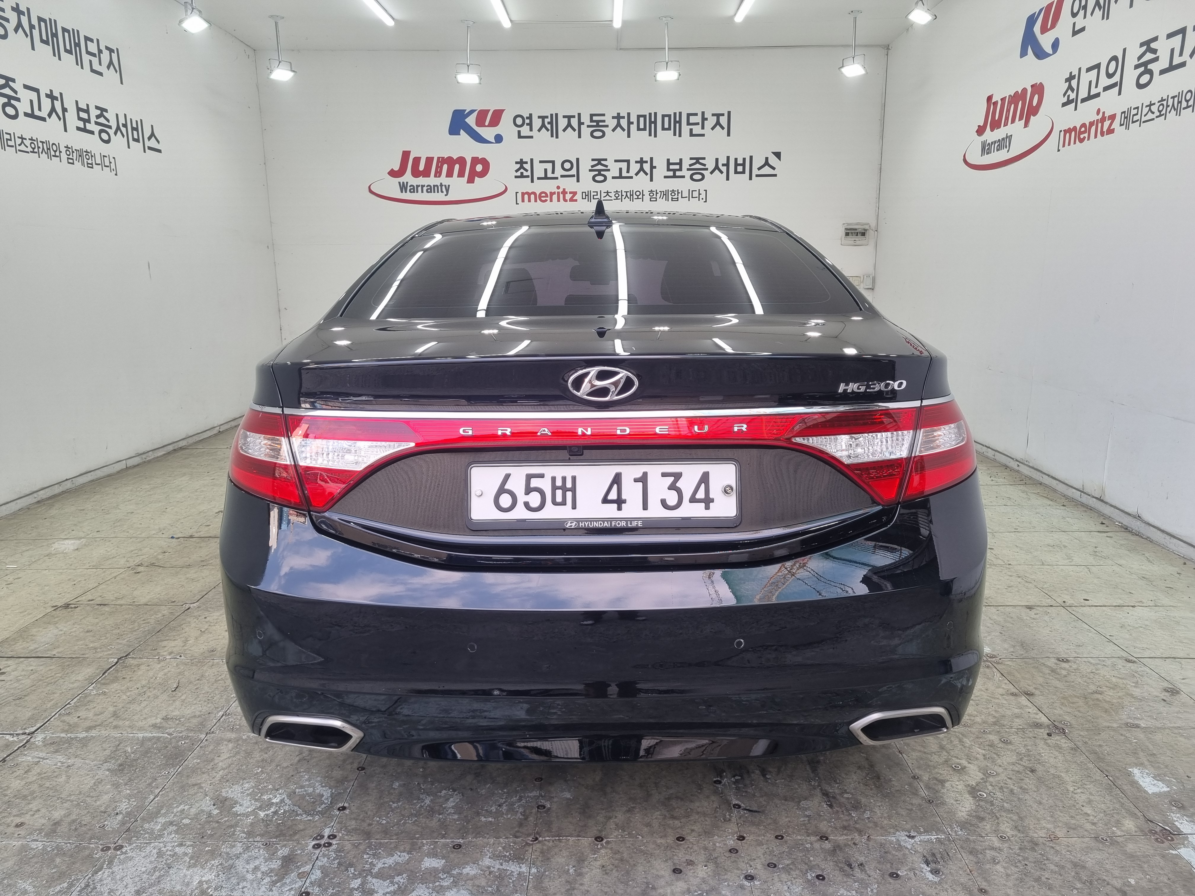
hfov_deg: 67.3
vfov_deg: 53.1
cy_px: 448
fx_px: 898
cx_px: 598
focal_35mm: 26
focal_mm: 5.4
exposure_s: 1/233
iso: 50
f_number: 1.8
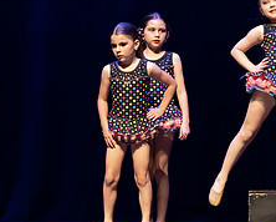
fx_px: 2346
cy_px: 51
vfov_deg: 5.4
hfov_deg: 6.7
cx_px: 274
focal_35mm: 287
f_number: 2.8
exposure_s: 1/640
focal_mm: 80
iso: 3200
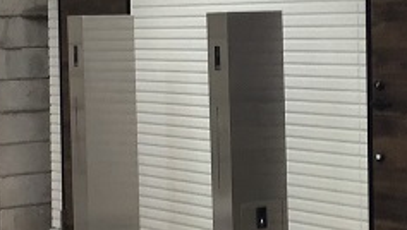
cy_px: 68
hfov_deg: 16.7
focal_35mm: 128
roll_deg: +2.5
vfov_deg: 9.5
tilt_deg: -3.6
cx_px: 280
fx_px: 1383
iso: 25
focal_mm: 3.3
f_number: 2.4
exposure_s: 1/60
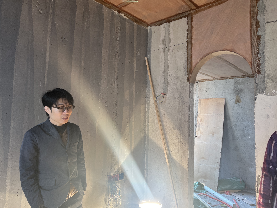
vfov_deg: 53.1
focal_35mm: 26
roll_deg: -2.1
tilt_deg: +5.6
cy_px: 104
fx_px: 208
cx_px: 138
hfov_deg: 67.3
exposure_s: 1/100
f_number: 1.5
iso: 50
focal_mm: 5.7
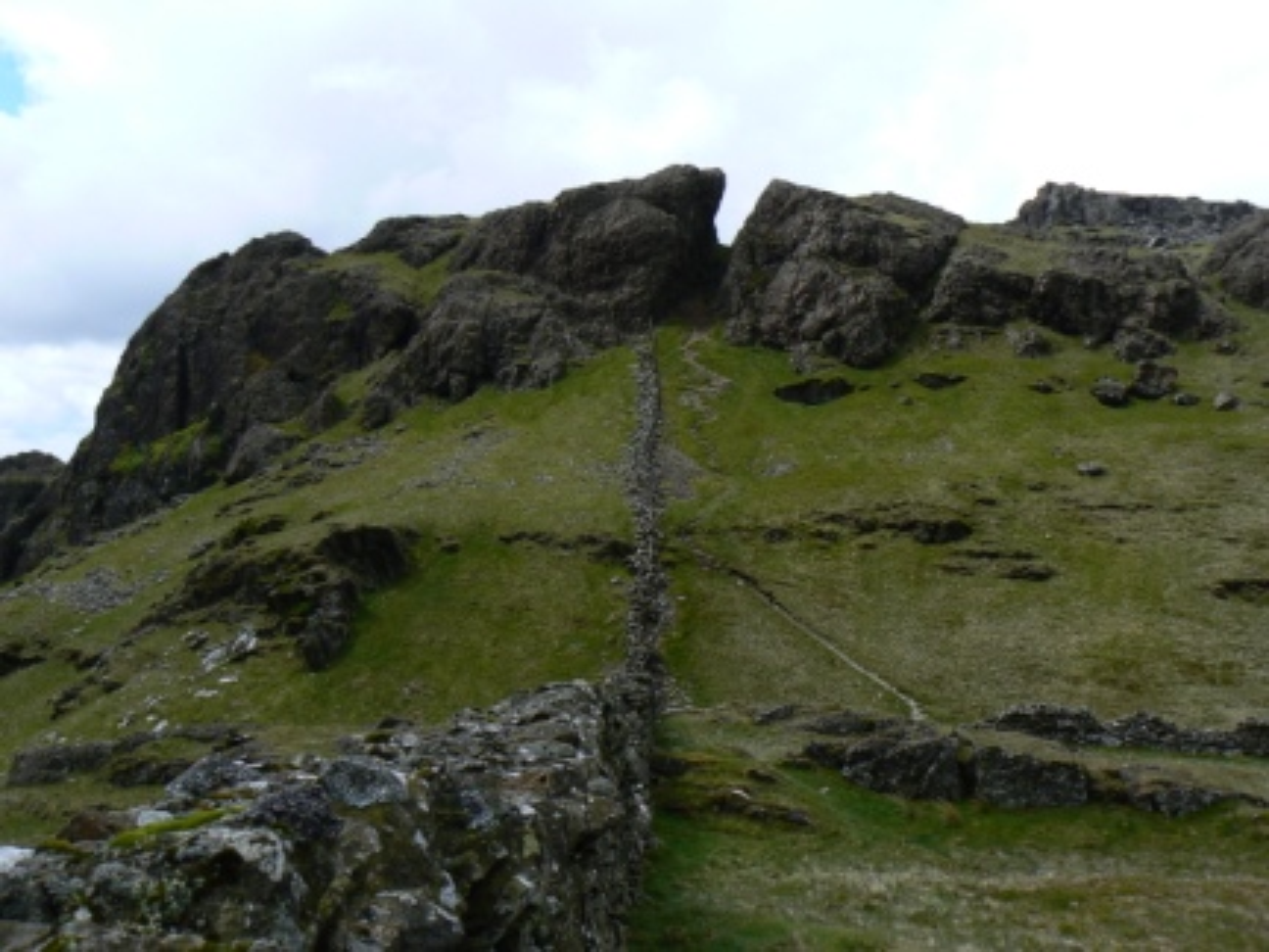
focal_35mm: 36
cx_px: 634
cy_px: 476
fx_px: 1320
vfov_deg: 39.7
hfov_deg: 51.4
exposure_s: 1/500
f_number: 5.6
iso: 80
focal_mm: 6
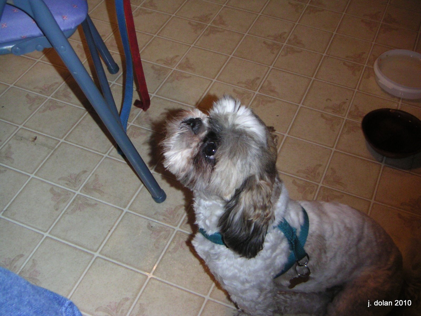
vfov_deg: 33.6
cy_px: 158
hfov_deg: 43.9
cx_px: 210
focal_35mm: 43
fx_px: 523
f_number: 2.9
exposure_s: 1/45
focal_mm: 5.7
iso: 200
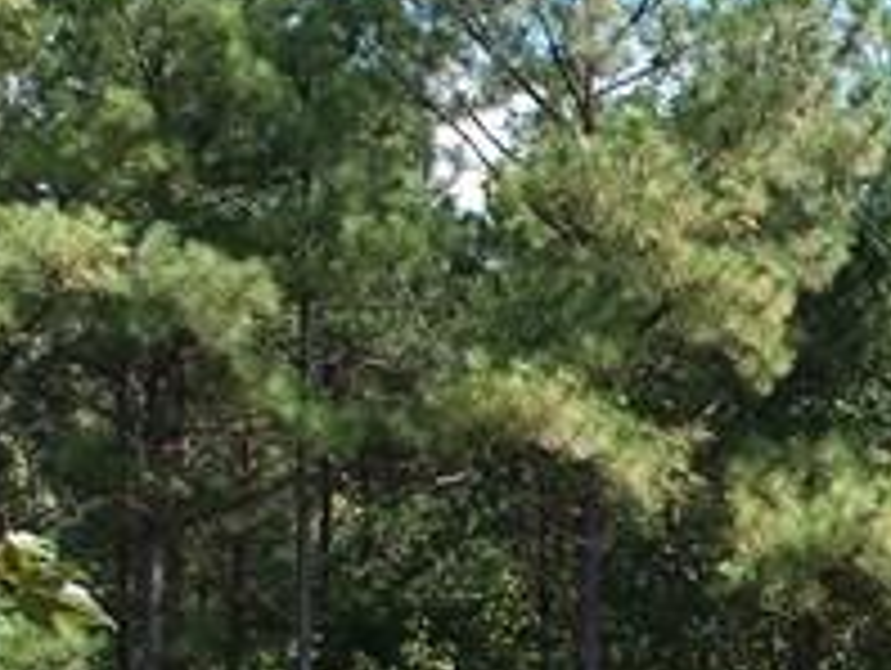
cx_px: 2272
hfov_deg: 11.8
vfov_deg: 10.1
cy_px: 1587
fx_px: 3324
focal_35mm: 129
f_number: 2.6
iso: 100
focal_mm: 4.49
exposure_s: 1/320
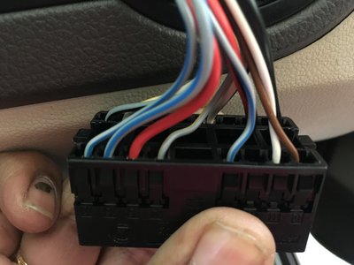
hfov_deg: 61.7
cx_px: 177
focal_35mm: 29
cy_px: 132
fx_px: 297
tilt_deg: -52.9
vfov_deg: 48.2
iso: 500
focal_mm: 4.15
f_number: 2.2
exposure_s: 1/17
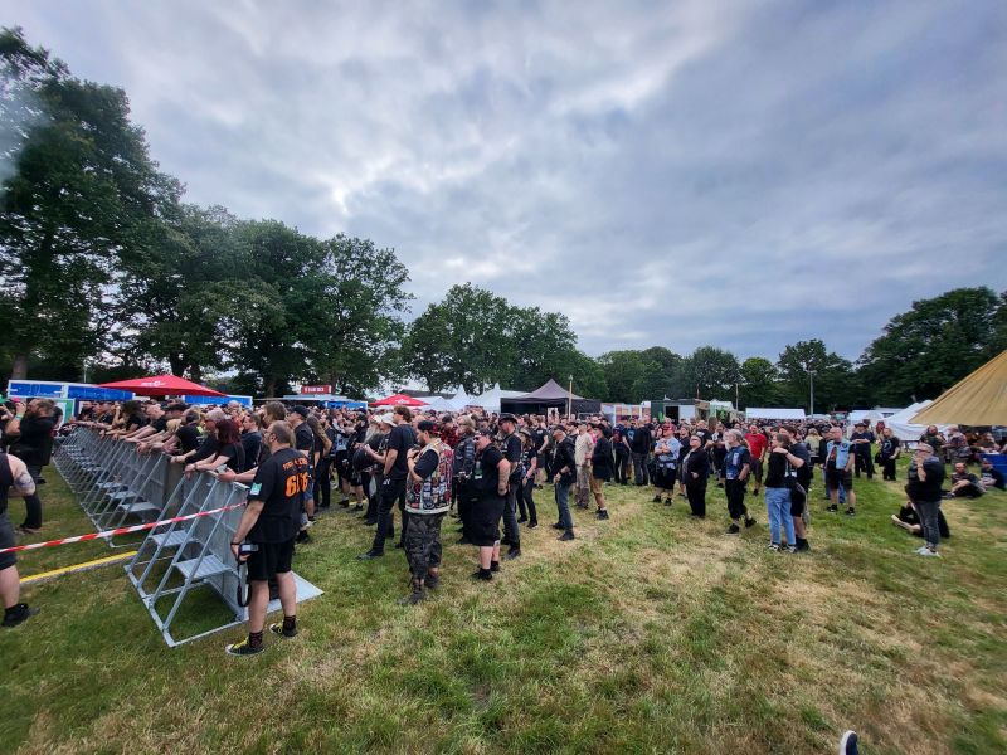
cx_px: 504
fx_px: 378
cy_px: 378
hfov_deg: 106.2
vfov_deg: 89.9
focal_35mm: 13
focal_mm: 1.74
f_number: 2.2
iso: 32
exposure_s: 1/371
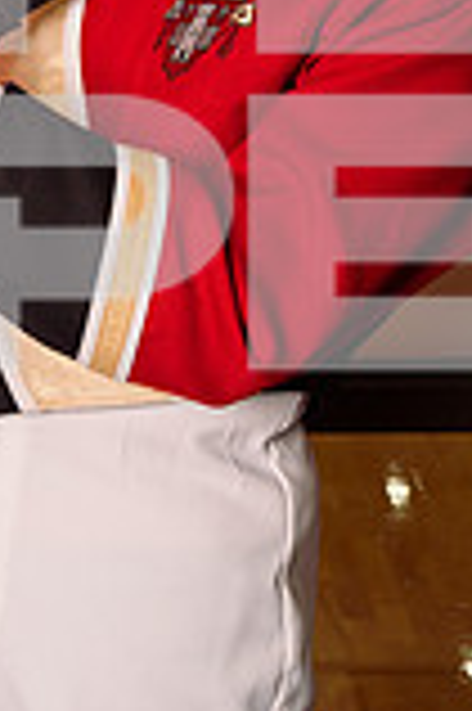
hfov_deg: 14.0
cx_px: -108
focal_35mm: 94
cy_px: -81
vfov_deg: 20.6
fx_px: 1853
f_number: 7.1
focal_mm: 33
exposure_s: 1/320
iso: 250
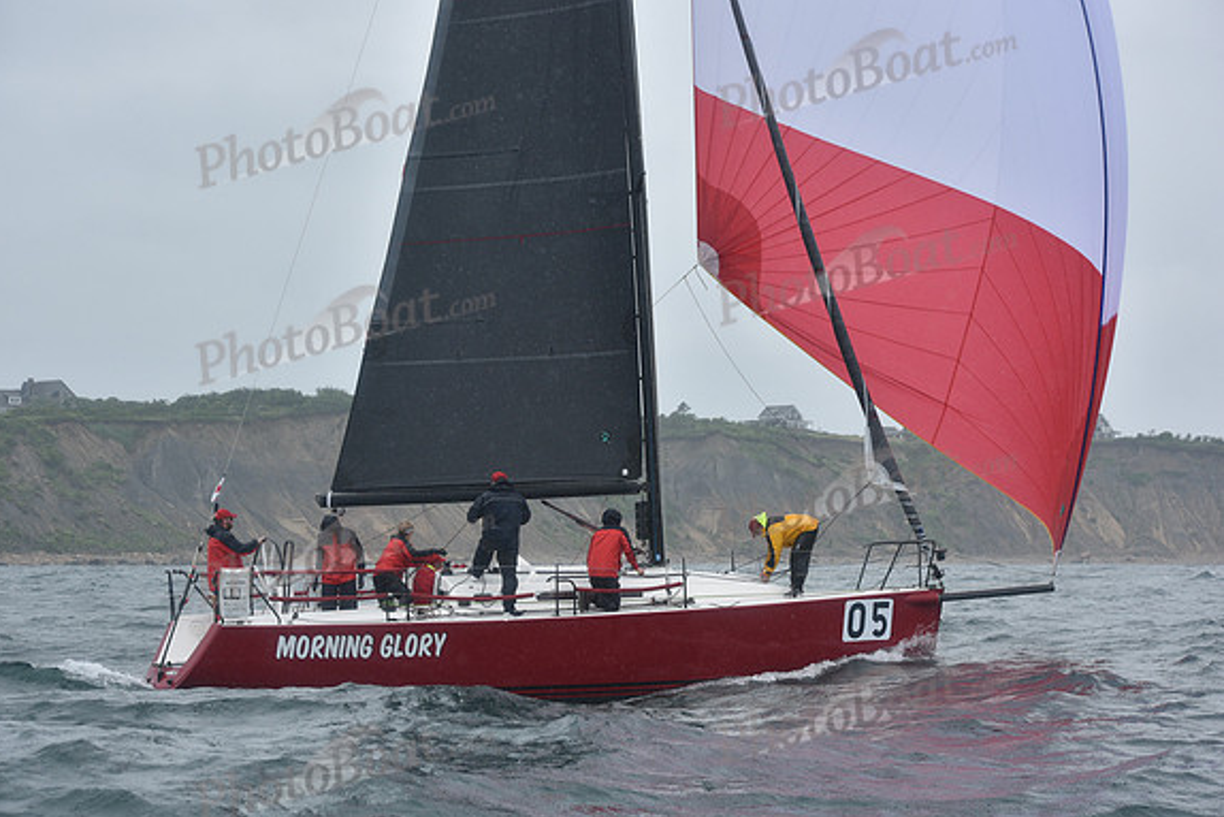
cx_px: 608
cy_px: 411
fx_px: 3265
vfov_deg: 14.3
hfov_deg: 21.2
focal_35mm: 96
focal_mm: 95
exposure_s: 1/1000
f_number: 6.3
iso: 320
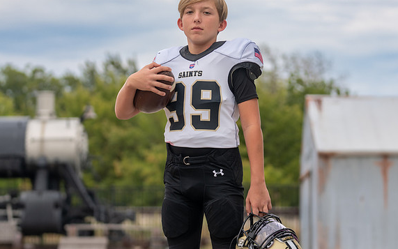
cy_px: 129
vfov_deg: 10.1
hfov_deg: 16.1
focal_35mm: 130
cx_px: 223
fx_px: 1410
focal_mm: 80
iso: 100
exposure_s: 1/400
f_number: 2.8
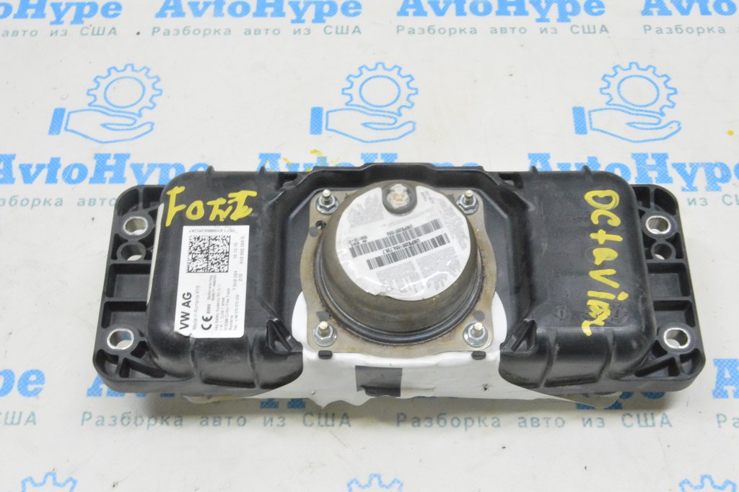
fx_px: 954
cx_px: 370
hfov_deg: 42.4
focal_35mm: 46
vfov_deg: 28.9
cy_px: 246
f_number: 20
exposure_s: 1/15
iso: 6400
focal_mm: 31
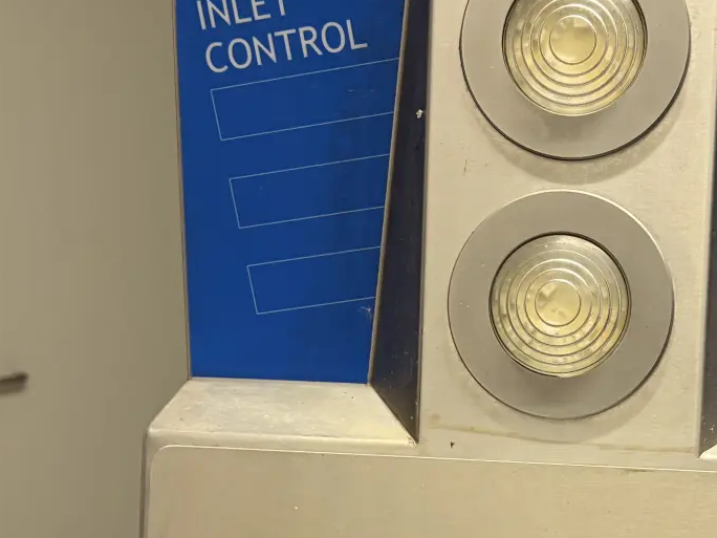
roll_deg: -0.5
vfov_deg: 20.0
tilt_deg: -10.5
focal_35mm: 73
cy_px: 430
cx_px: 589
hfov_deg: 26.1
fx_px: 1512
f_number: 1.6
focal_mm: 5.96
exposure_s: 1/50
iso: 125
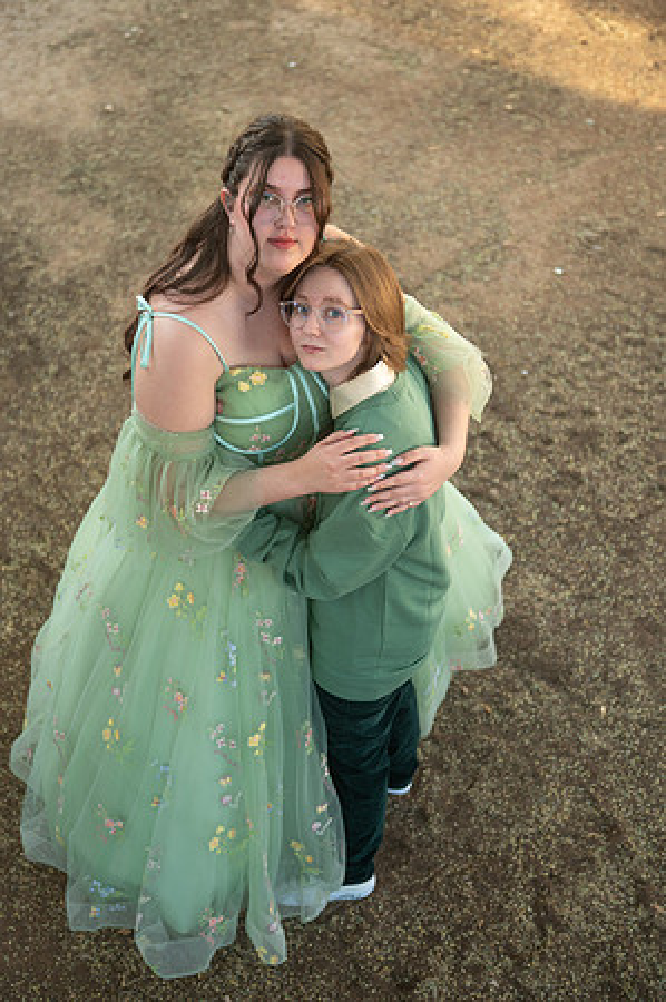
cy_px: 501
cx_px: 333
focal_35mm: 55
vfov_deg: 36.3
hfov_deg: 24.6
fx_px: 1530
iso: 320
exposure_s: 1/320
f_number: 2.8
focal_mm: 55
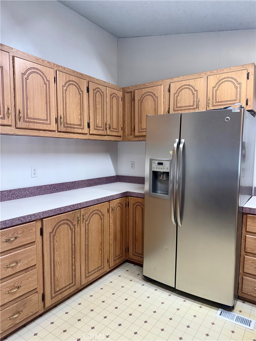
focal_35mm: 24
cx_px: 128
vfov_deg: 71.6
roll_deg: -1.2
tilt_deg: -4.6
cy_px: 170
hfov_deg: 56.8
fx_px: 237
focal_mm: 6.76
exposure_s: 1/120
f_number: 1.78
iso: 160
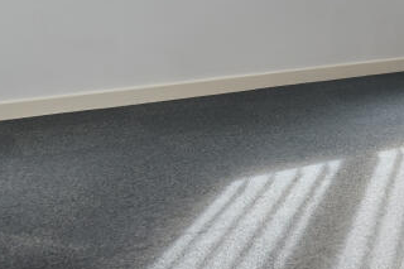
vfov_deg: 20.0
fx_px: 718
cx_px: 619
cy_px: -50
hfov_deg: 24.1
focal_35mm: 64
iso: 80
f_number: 7.1
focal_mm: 20
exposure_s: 1/8
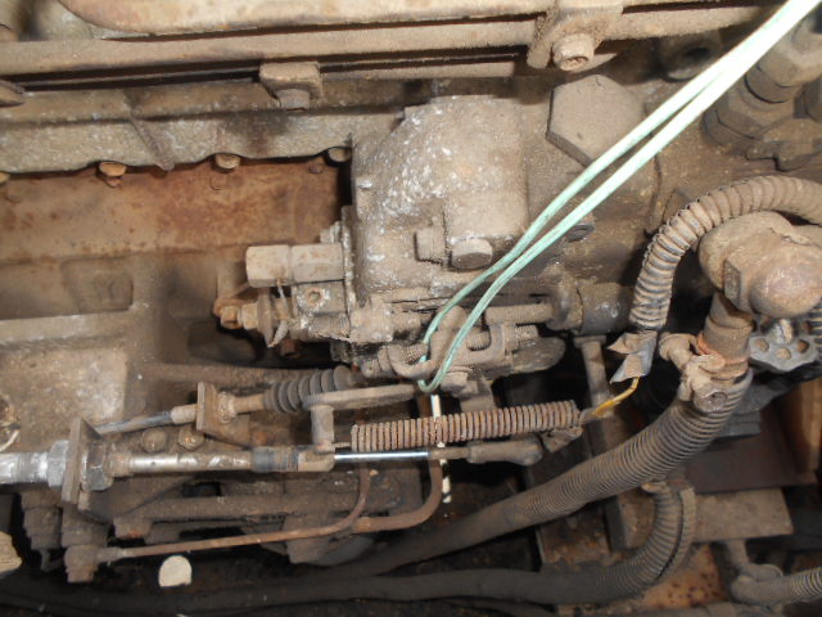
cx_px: 411
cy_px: 308
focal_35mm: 26
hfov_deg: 67.3
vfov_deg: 53.1
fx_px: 617
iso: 80
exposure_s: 1/25
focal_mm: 4.6
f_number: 3.2
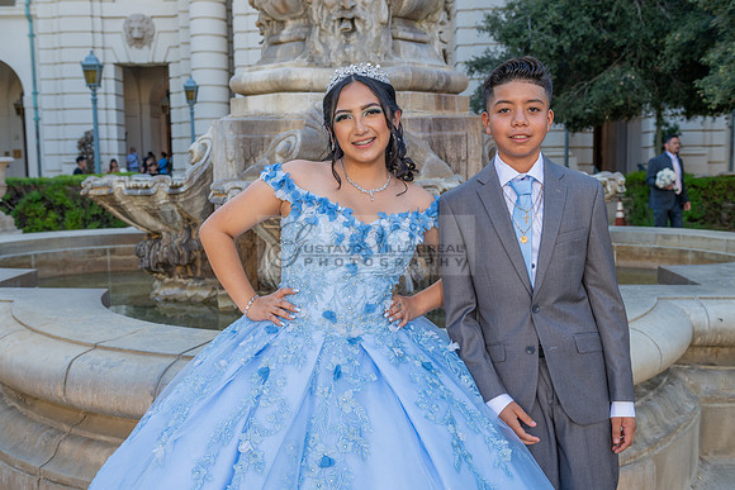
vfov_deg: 35.1
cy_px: 245
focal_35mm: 38
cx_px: 368
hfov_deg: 50.7
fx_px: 776
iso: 200
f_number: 5
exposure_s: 1/200
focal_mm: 38
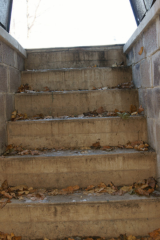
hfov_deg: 31.9
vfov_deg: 46.4
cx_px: 80
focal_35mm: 42
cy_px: 120
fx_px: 280
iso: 400
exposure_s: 1/60
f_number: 7.1
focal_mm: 28
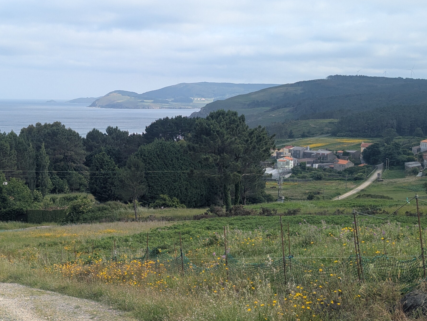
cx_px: 155
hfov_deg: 28.8
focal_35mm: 67
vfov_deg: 21.9
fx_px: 828
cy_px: 200
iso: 48
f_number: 1.85
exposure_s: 1/999
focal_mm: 6.81
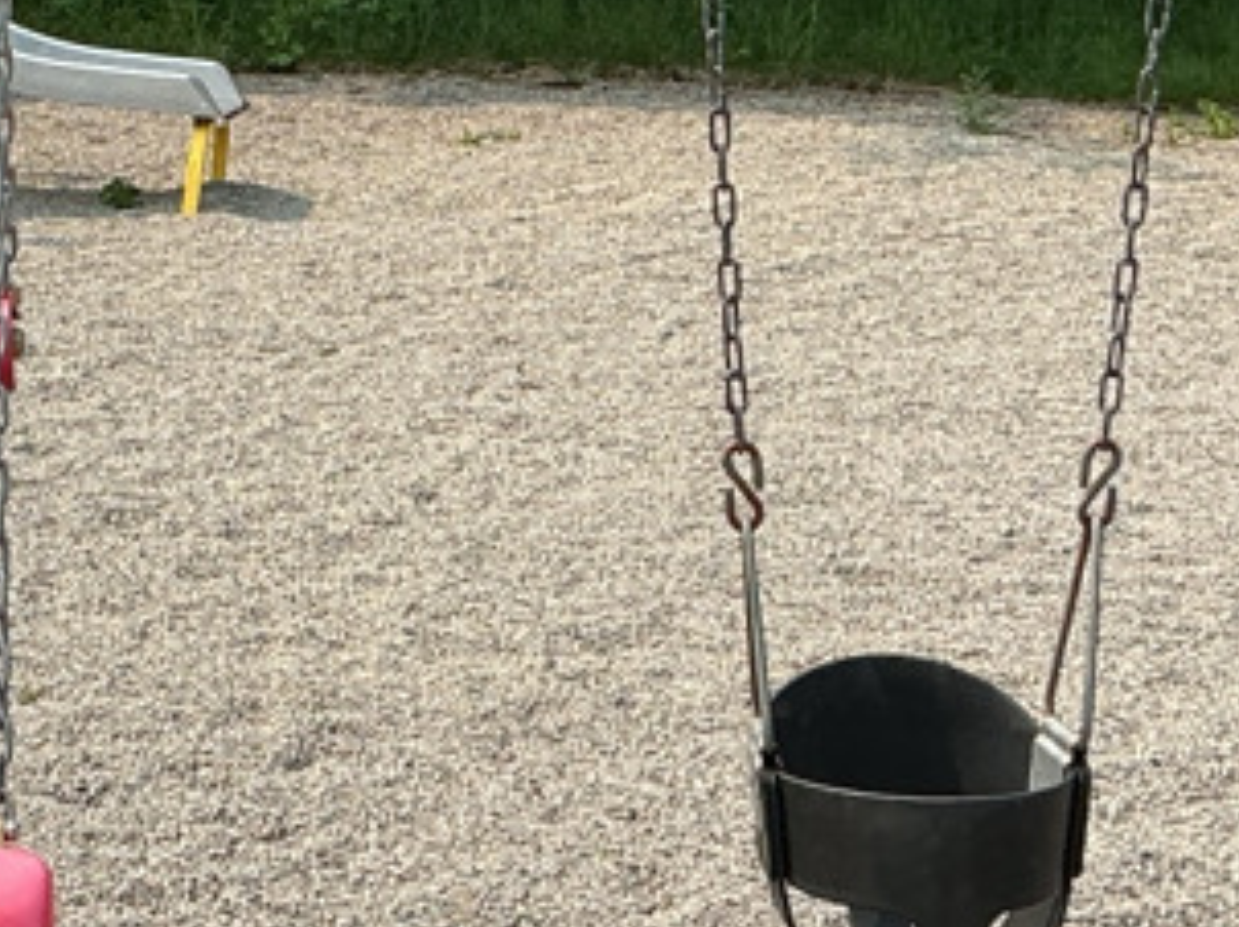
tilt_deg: -4.5
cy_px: 152
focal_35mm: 123
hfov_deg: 15.9
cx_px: 168
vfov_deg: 12.0
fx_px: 4399
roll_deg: +0.5
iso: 25
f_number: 1.8
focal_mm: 3
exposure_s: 1/1144
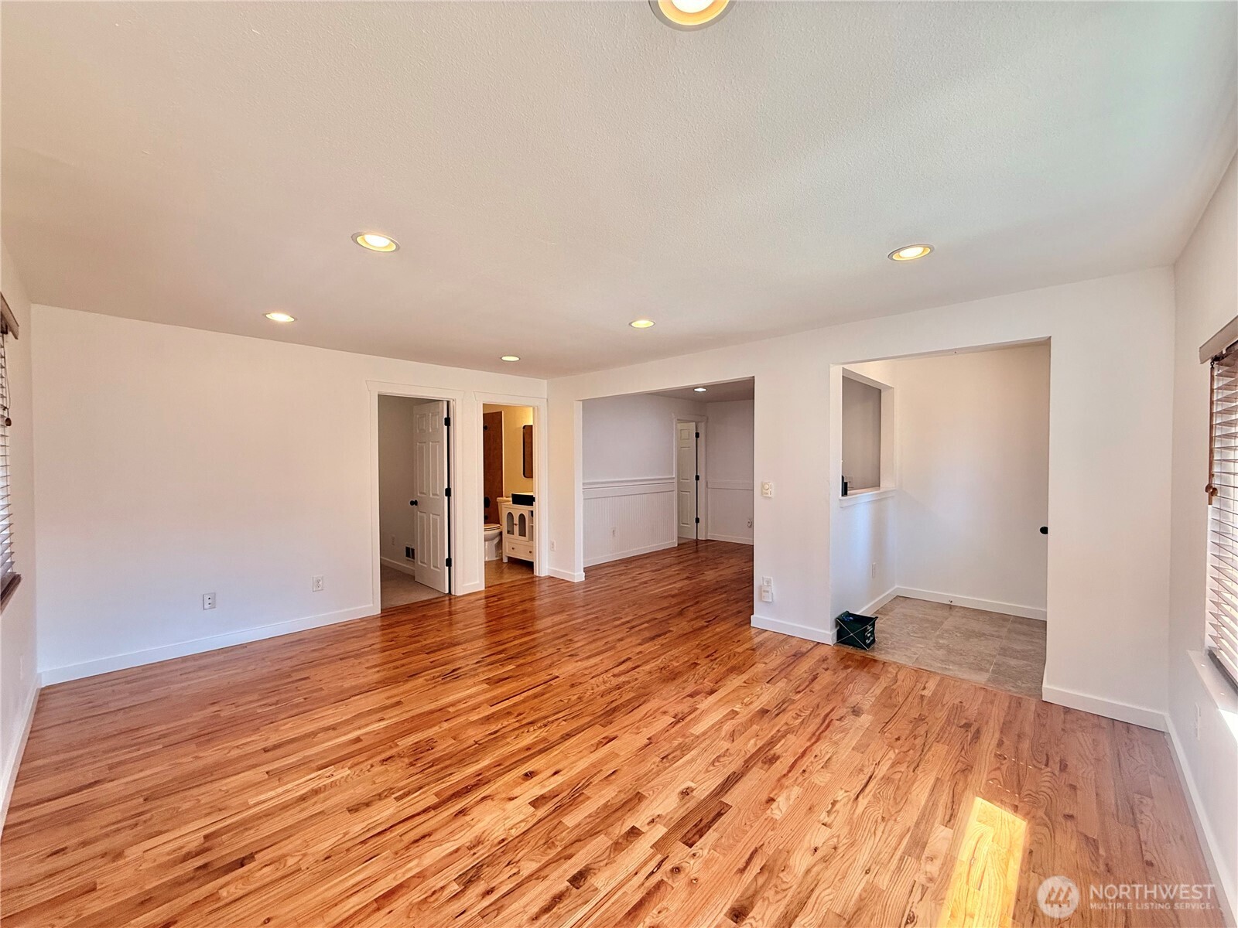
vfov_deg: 85.7
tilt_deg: -0.4
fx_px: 501
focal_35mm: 14
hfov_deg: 102.1
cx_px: 619
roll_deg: +0.4
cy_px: 464
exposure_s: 1/120
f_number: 2.2
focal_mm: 2.22
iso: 100
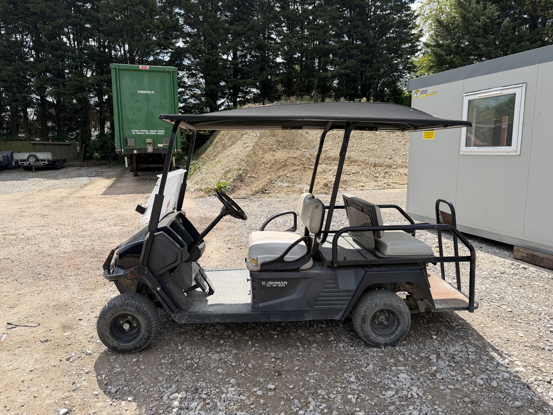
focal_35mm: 24
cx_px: 276
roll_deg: -0.9
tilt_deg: -10.4
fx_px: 383
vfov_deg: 56.8
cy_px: 208
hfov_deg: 71.6
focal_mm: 6.76
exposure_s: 1/3279
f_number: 1.78
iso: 80
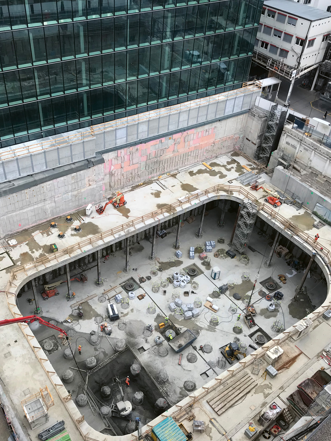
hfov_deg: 41.7
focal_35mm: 34
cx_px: 142
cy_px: 240
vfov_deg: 53.9
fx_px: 433
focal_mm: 3.99
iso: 20
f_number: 1.8
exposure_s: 1/281
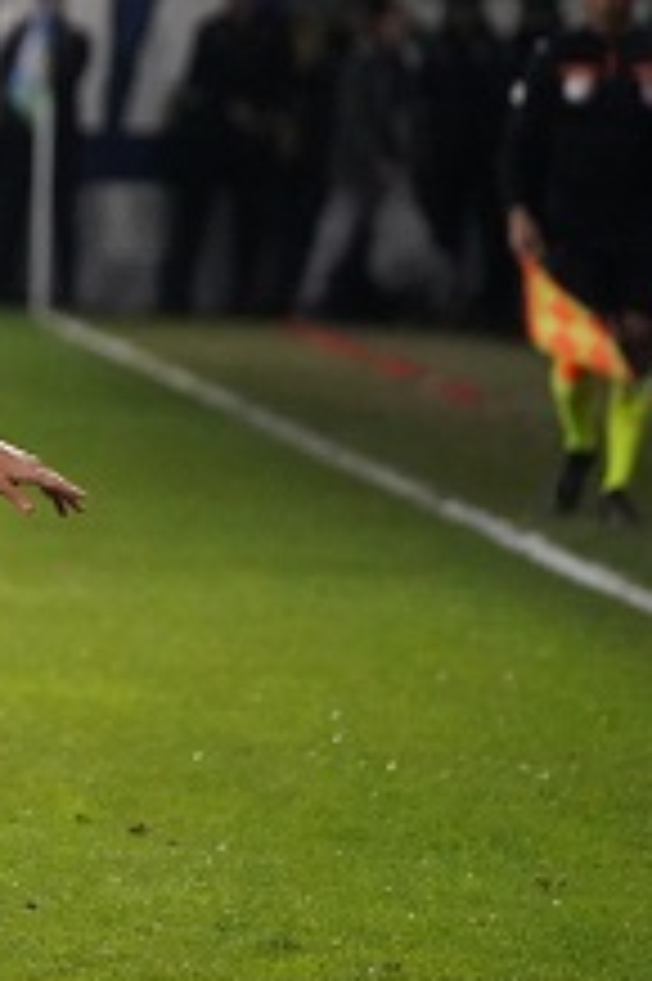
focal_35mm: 817
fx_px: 22229
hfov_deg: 1.7
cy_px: 392
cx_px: -585
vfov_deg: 2.5
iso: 12800
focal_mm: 297
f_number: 5.6
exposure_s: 1/2000
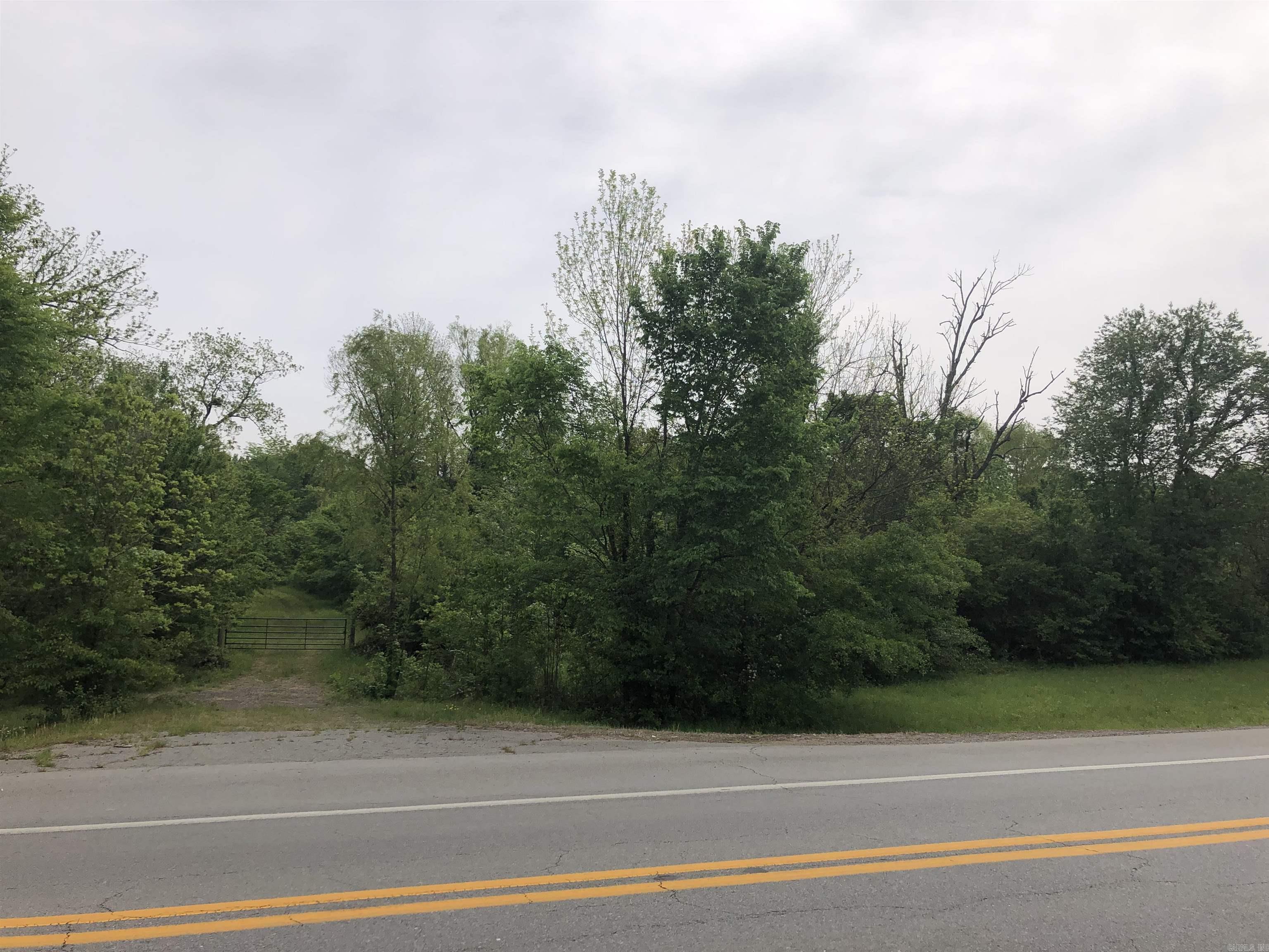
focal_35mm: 28
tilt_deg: +6.8
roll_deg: +0.2
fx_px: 1026
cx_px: 634
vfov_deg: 49.7
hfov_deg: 63.4
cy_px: 476
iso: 20
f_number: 1.8
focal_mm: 4
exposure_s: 1/3472
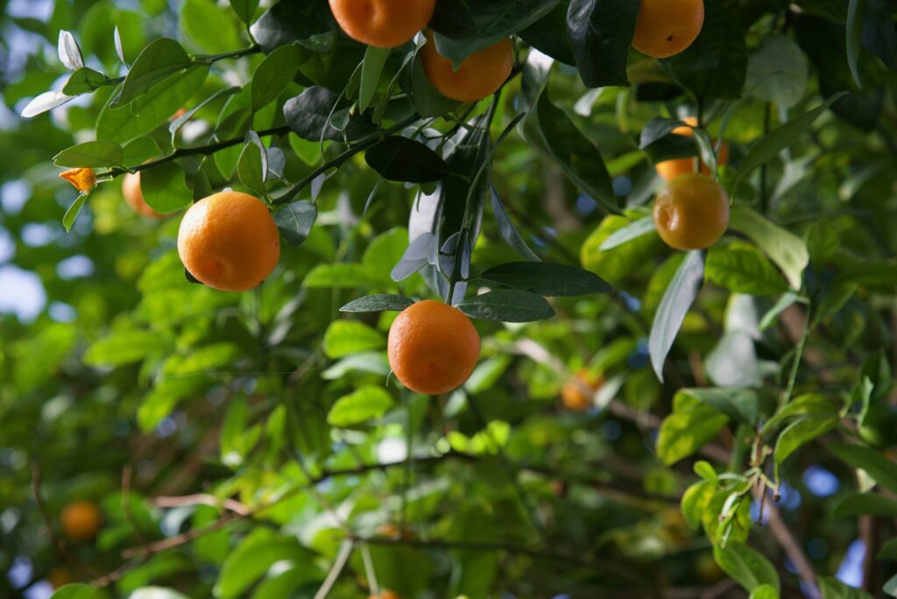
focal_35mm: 82
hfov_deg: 24.7
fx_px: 2044
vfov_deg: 16.7
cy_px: 300
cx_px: 448
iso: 320
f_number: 6.3
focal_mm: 82
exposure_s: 1/160
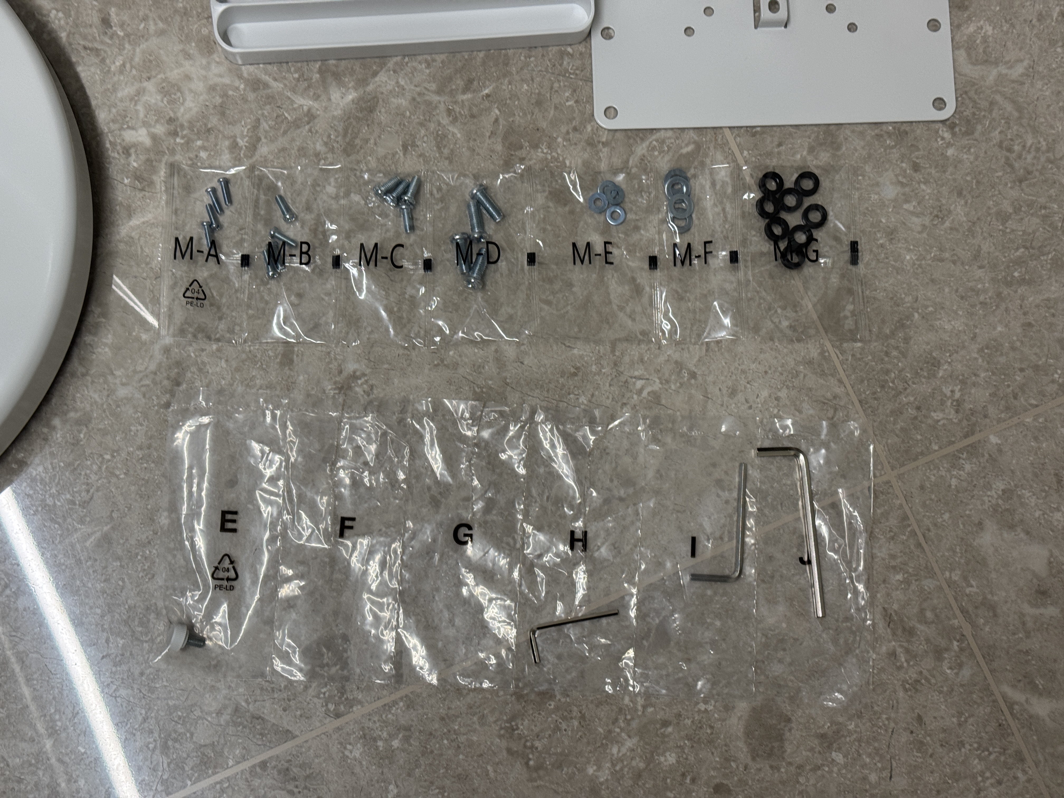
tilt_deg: -80.9
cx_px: 532
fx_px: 1475
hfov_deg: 39.7
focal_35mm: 48
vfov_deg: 30.3
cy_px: 399
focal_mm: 6.76
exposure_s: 1/69
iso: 100
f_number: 1.78
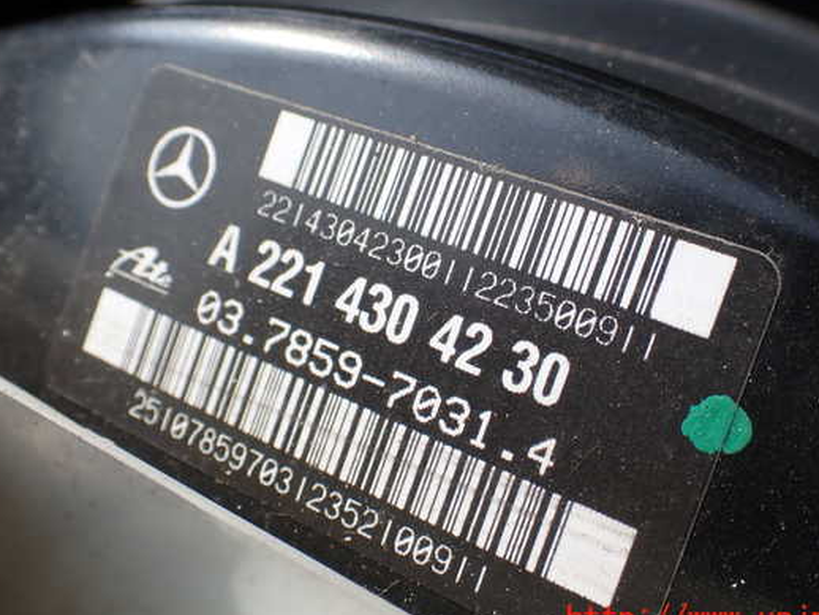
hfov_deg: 42.9
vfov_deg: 32.9
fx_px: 1042
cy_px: 285
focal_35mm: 44
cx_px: 449
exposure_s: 1/500
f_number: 3.5
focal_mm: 6.83
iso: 100
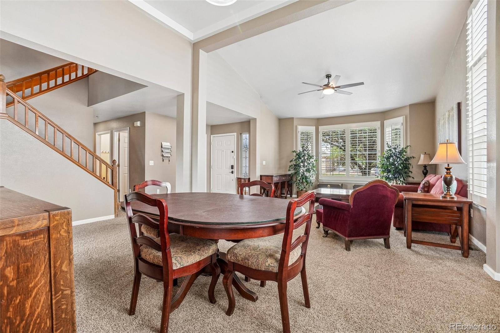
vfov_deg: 77.3
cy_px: 166
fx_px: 208
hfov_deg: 100.4
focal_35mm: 15
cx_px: 250
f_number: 8
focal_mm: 10
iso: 400
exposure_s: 1/15
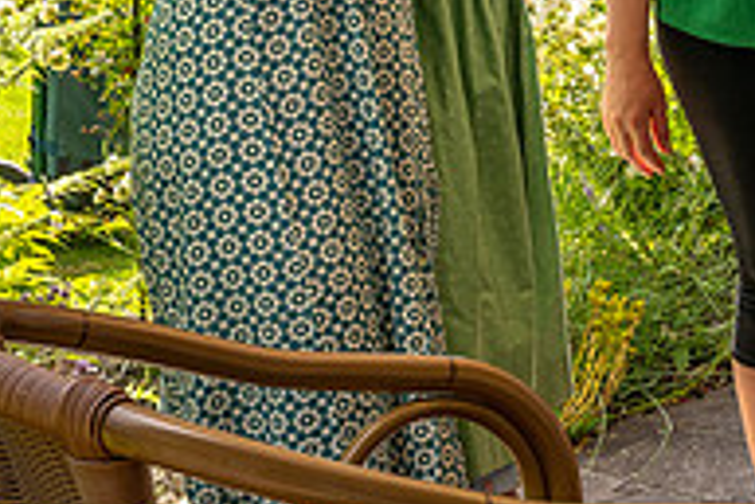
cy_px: -188
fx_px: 2770
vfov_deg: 10.2
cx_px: 966
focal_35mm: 132
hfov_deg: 14.9
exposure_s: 1/125
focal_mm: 44
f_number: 11
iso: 250
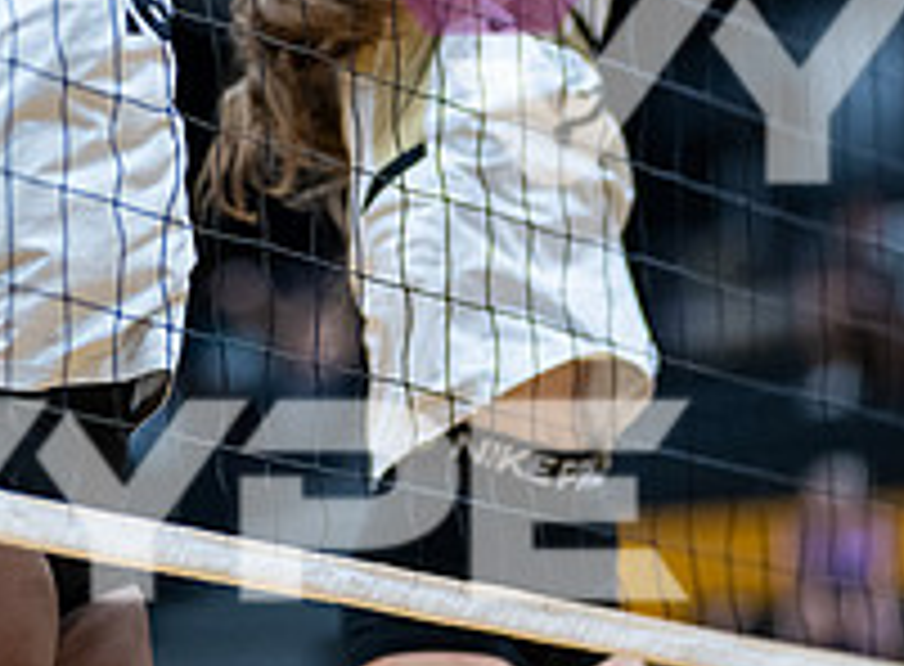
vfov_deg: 5.5
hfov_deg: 7.6
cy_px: -225
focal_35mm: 263
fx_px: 6823
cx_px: 202
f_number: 1.2
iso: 1250
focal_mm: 85
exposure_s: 1/2000
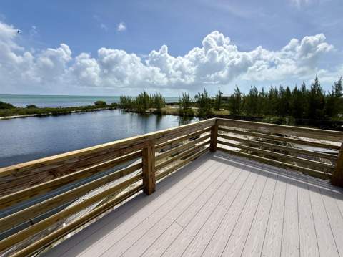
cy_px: 128
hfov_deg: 102.1
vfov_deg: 85.6
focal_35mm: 14
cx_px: 172
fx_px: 139
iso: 50
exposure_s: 1/2611
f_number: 2.2
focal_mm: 2.22
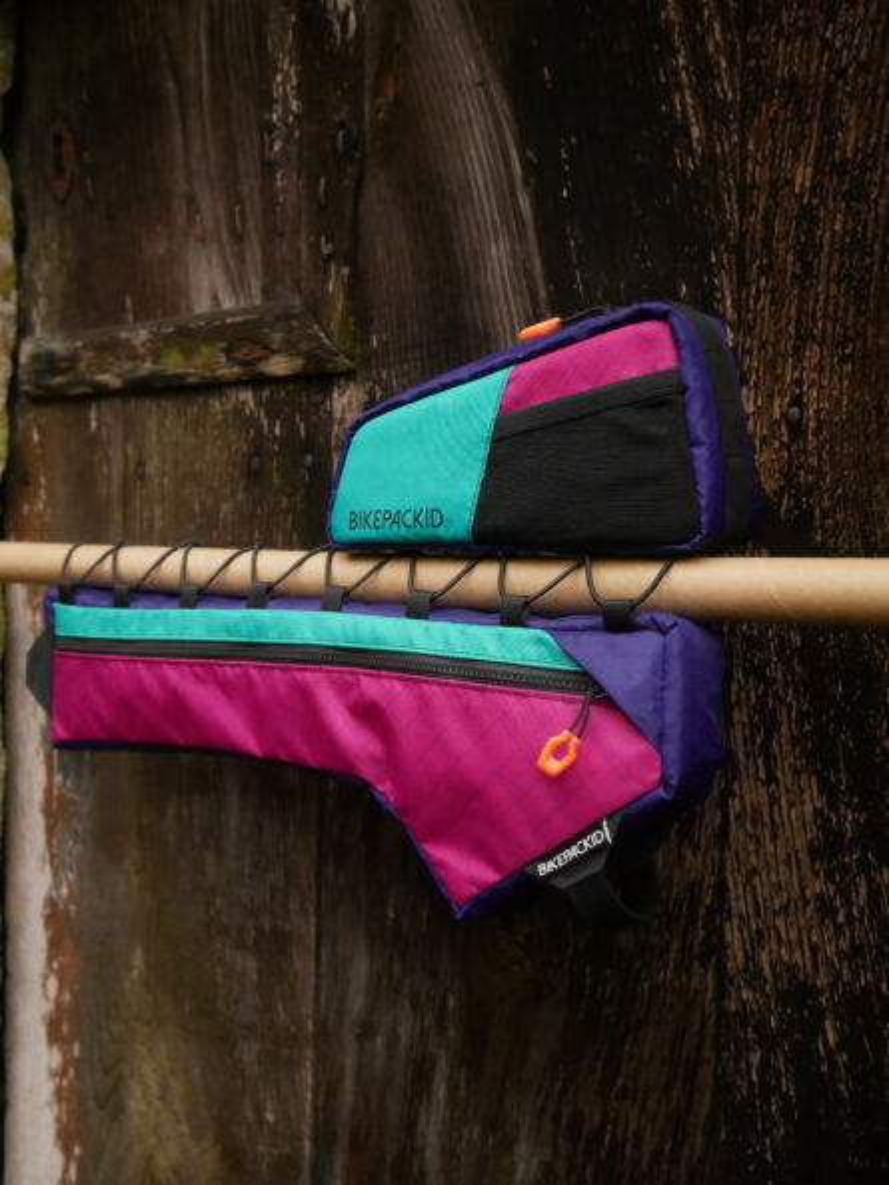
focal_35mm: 40
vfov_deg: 46.8
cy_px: 592
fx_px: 1369
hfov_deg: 36.0
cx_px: 444
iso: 3200
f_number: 3.5
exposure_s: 1/4000
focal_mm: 20
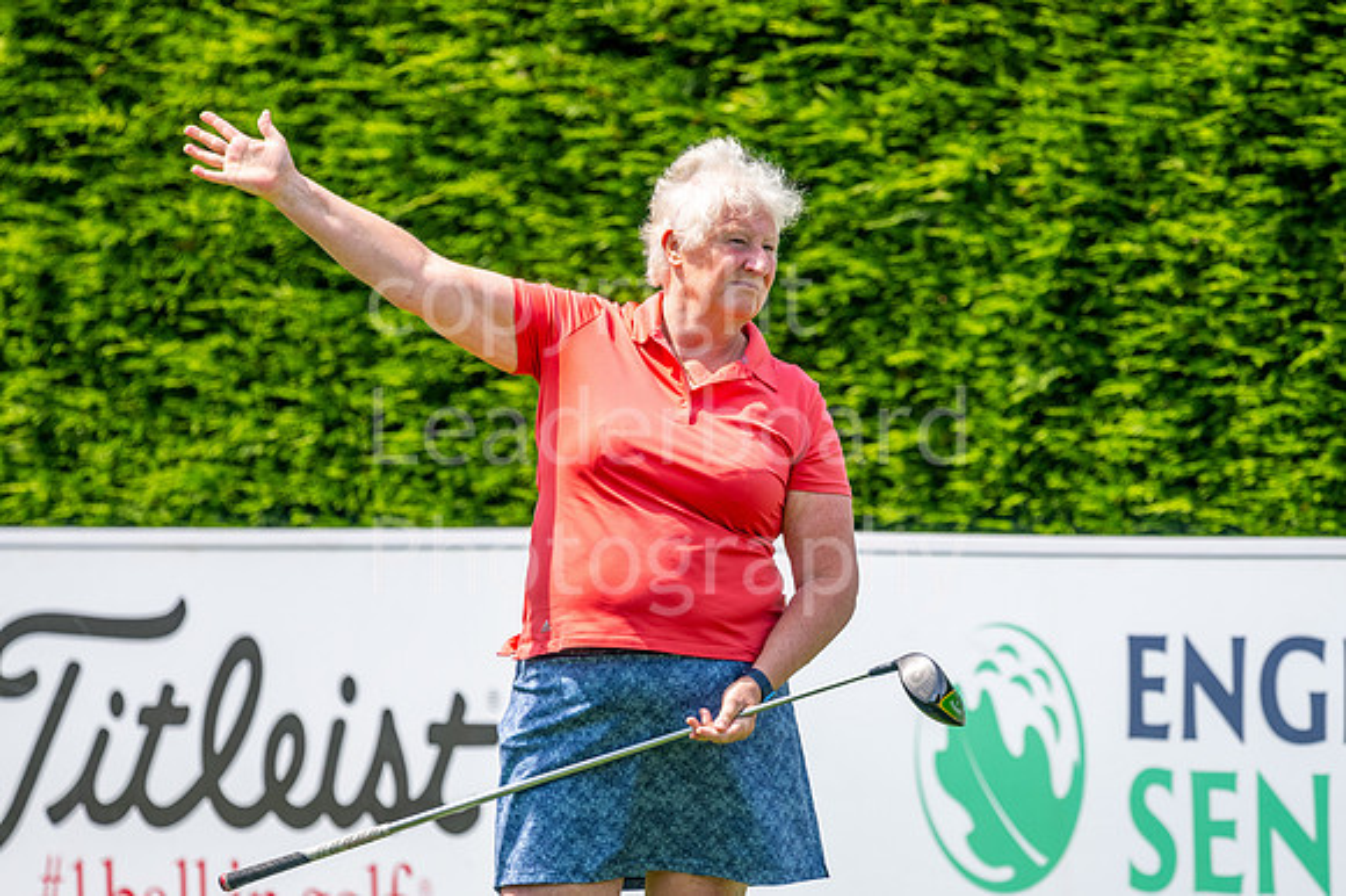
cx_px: 673
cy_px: 448
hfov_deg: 4.6
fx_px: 16815
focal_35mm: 450
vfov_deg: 3.1
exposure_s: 1/1250
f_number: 5
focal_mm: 300
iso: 200
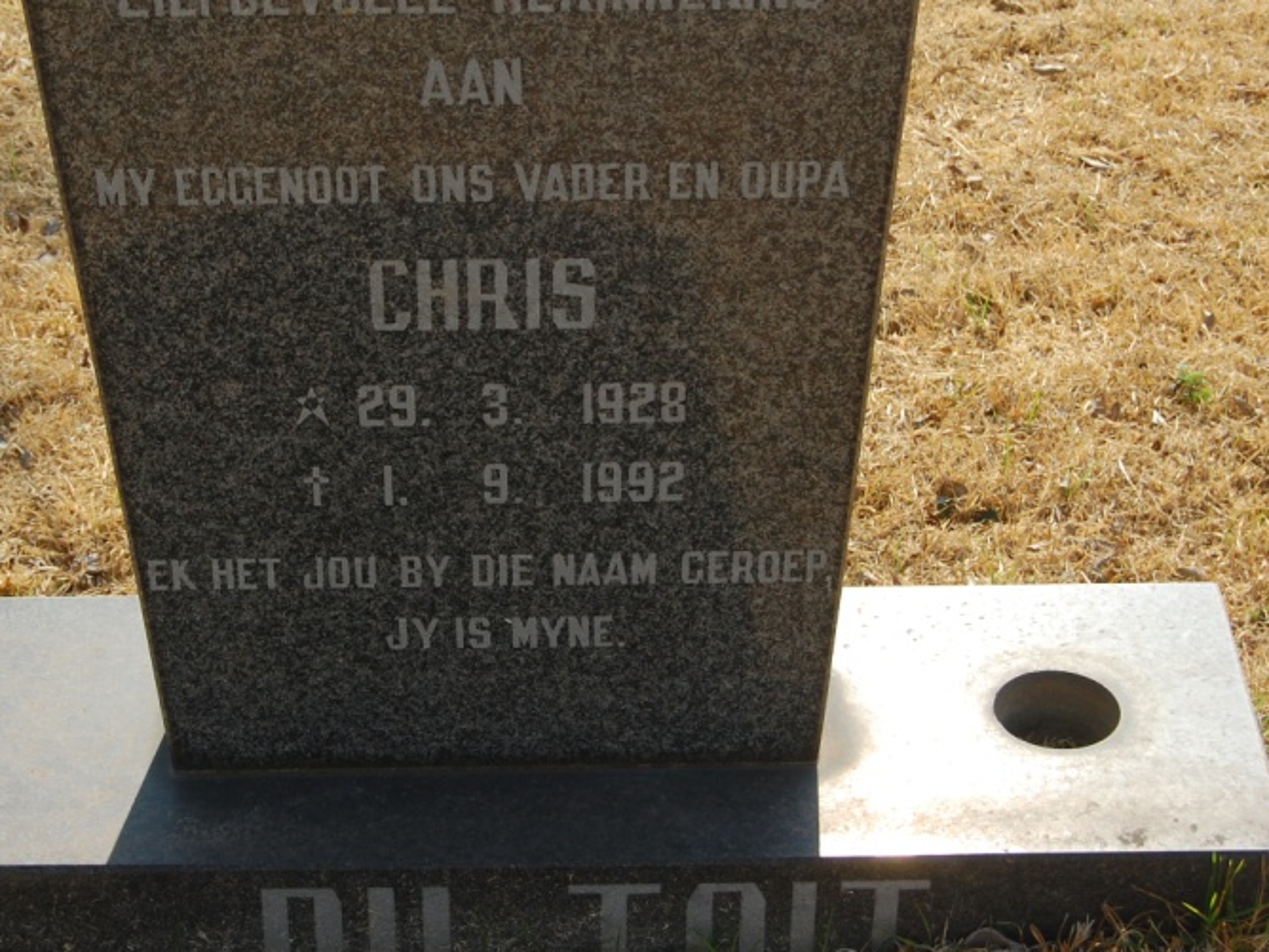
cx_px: 557
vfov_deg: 17.5
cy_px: 366
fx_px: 3079
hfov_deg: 23.3
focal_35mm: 84
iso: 400
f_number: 7.1
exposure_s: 1/640
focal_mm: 38
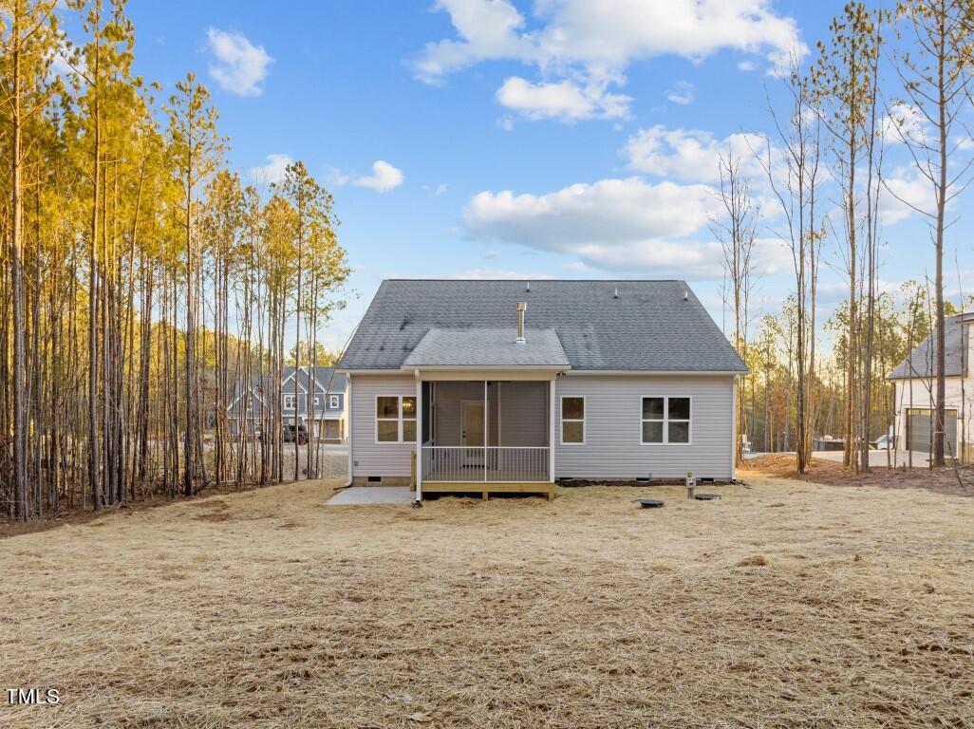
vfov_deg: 56.8
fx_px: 675
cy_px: 364
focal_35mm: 24
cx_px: 487
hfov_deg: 71.6
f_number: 2.8
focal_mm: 12.29
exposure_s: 1/50
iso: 410
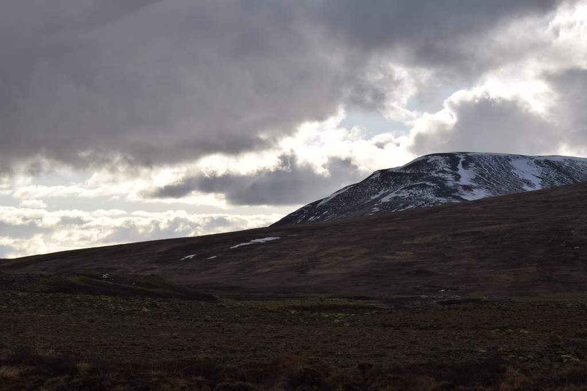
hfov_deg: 24.6
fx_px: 1345
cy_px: 196
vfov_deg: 16.6
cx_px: 294
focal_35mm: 82
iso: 100
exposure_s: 1/200
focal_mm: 55
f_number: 14
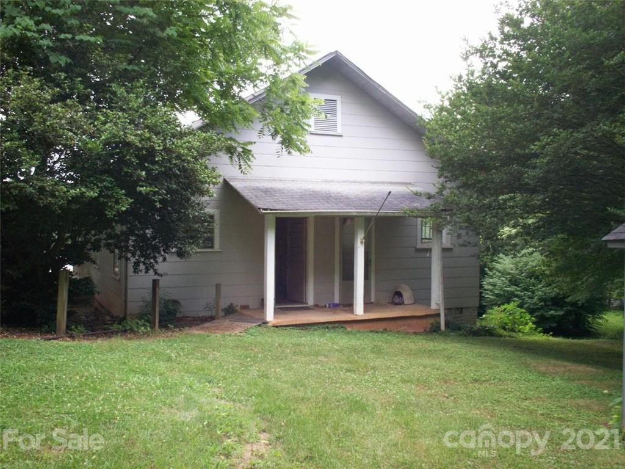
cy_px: 234
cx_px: 312
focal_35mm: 36
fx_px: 650
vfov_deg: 39.7
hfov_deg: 51.4
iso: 100
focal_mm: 6
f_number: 4.5
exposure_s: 1/70.4
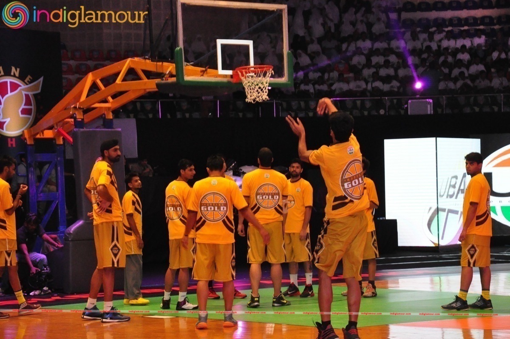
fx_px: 1698
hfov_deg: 17.1
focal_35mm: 120
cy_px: 170
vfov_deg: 11.4
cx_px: 255
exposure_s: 1/125
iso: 3200
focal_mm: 80
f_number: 5.3
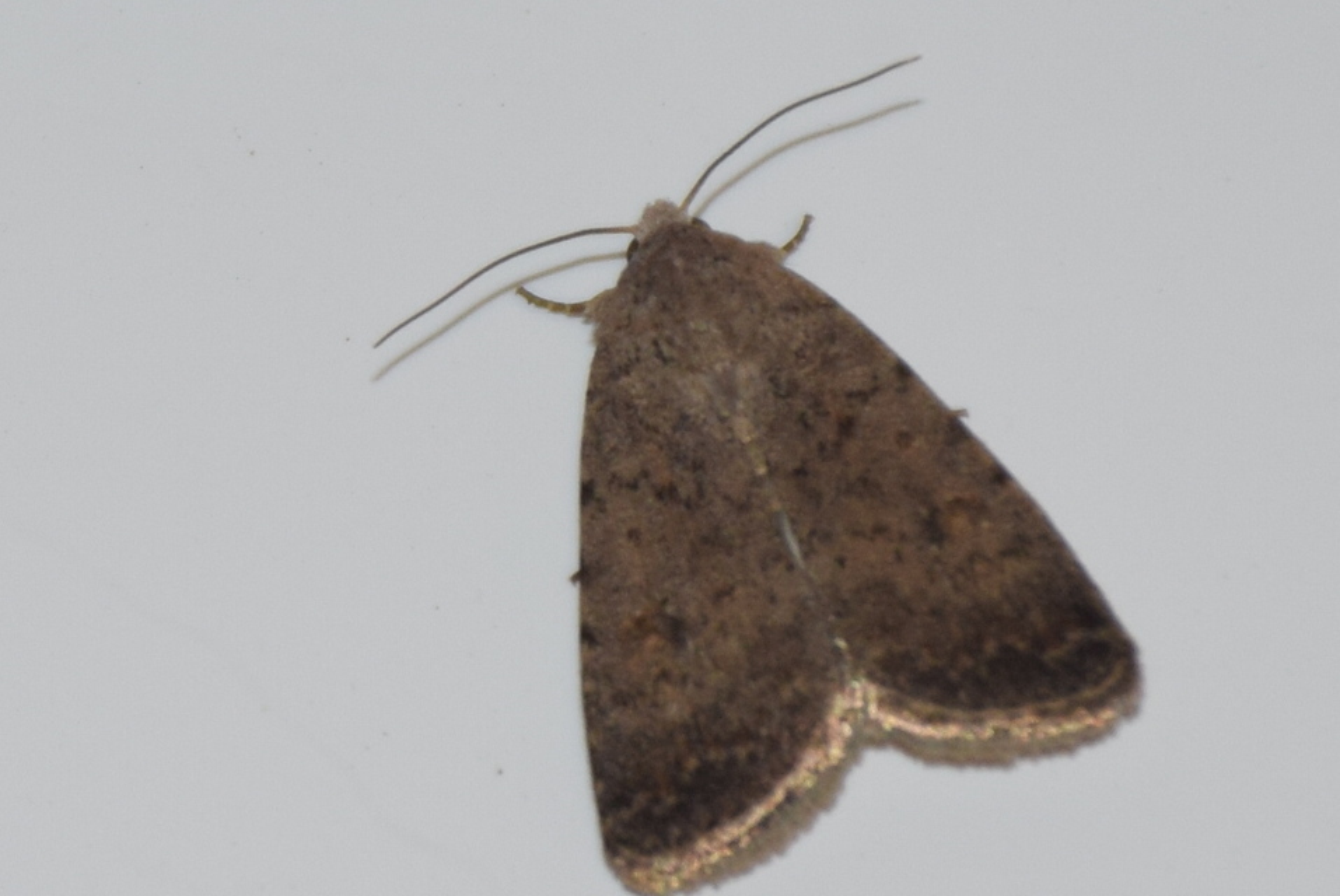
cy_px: 448
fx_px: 7824
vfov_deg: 6.6
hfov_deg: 9.8
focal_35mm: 210
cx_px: 670
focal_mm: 140
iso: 320
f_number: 5.6
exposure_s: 1/60
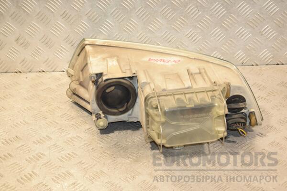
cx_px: 144
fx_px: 538
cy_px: 96
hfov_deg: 29.9
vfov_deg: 20.2
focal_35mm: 68
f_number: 6.3
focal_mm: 45
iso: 800
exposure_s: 1/200
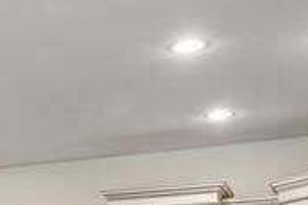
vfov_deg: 13.9
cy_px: 326
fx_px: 777
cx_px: -135
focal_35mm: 91
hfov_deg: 19.8
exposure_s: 1/10
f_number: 8
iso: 400
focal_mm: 24.5
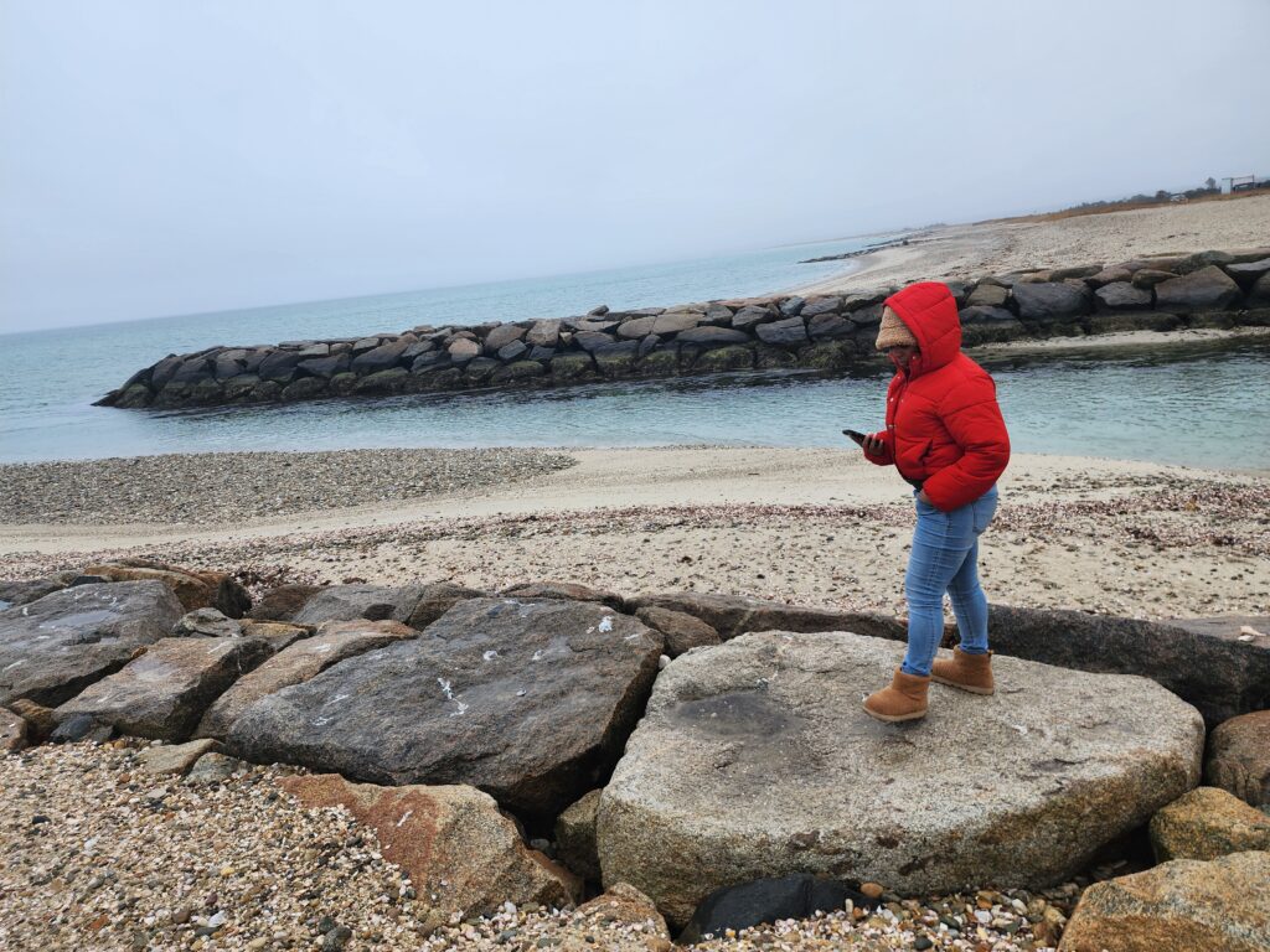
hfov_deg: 73.9
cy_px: 476
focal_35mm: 23
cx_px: 635
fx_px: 844
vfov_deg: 58.9
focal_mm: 6.4
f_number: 1.8
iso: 25
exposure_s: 1/180
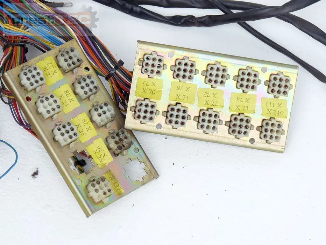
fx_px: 1544
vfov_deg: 9.1
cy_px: 122
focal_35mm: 164
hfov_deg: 12.0
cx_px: 163
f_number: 3.6
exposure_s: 1/100
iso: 100
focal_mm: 20.8
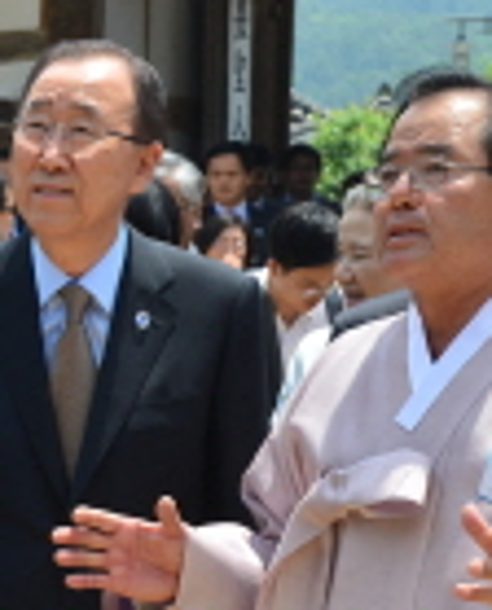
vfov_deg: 11.4
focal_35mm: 168
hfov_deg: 9.1
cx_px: -171
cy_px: 456
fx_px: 3045
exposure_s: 1/400
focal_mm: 50
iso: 200
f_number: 6.3
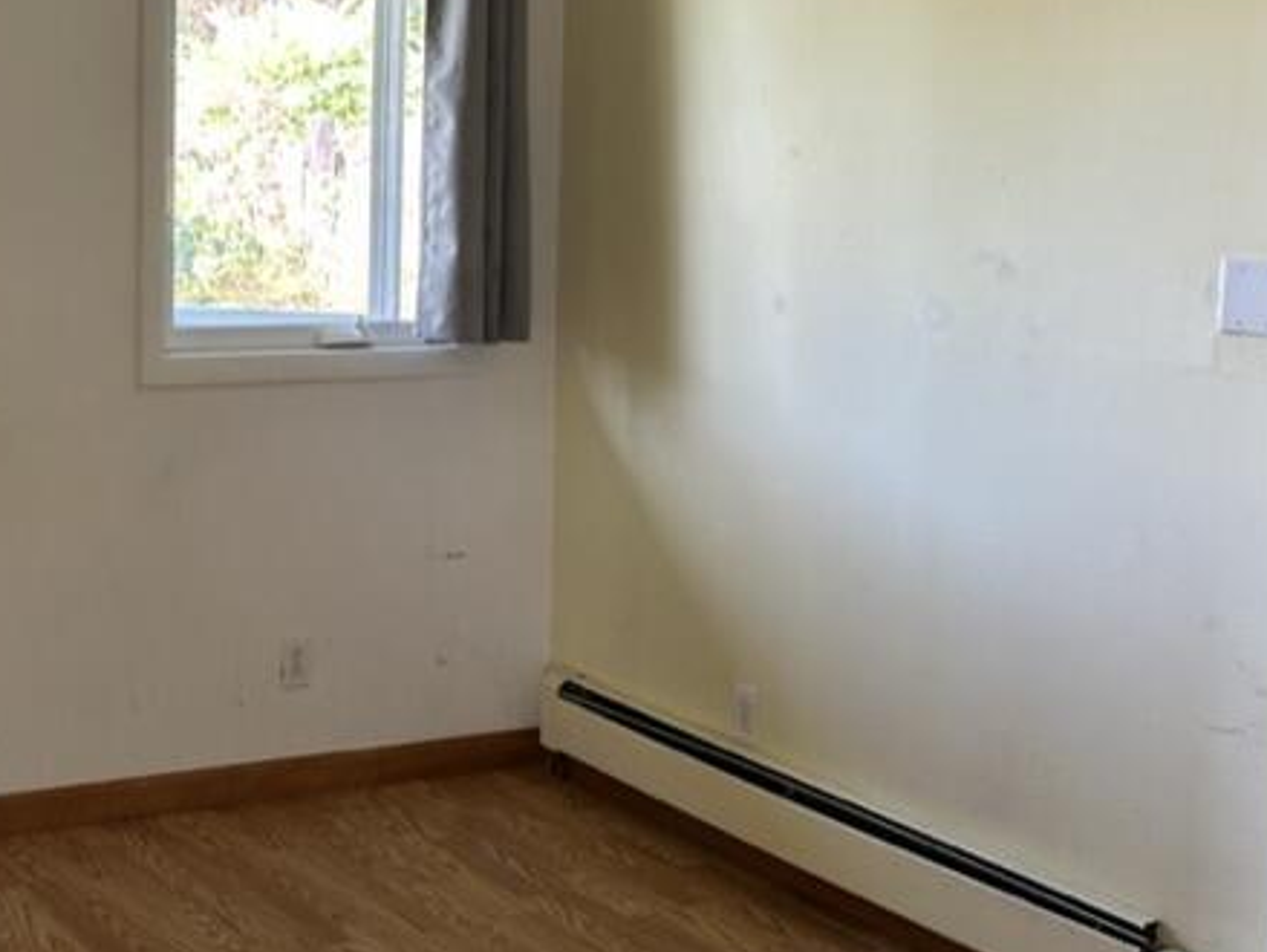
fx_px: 2051
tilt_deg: -4.8
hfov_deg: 32.7
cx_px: 147
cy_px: 293
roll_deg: -1.5
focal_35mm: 56
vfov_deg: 25.9
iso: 200
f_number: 1.78
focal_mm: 6.86
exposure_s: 1/60
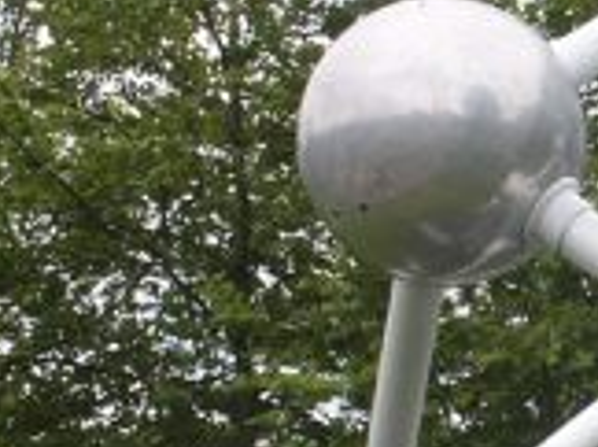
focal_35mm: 130
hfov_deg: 14.4
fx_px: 2242
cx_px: 827
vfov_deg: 11.2
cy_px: 532
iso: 64
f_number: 6.7
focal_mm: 7.18
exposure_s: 1/60
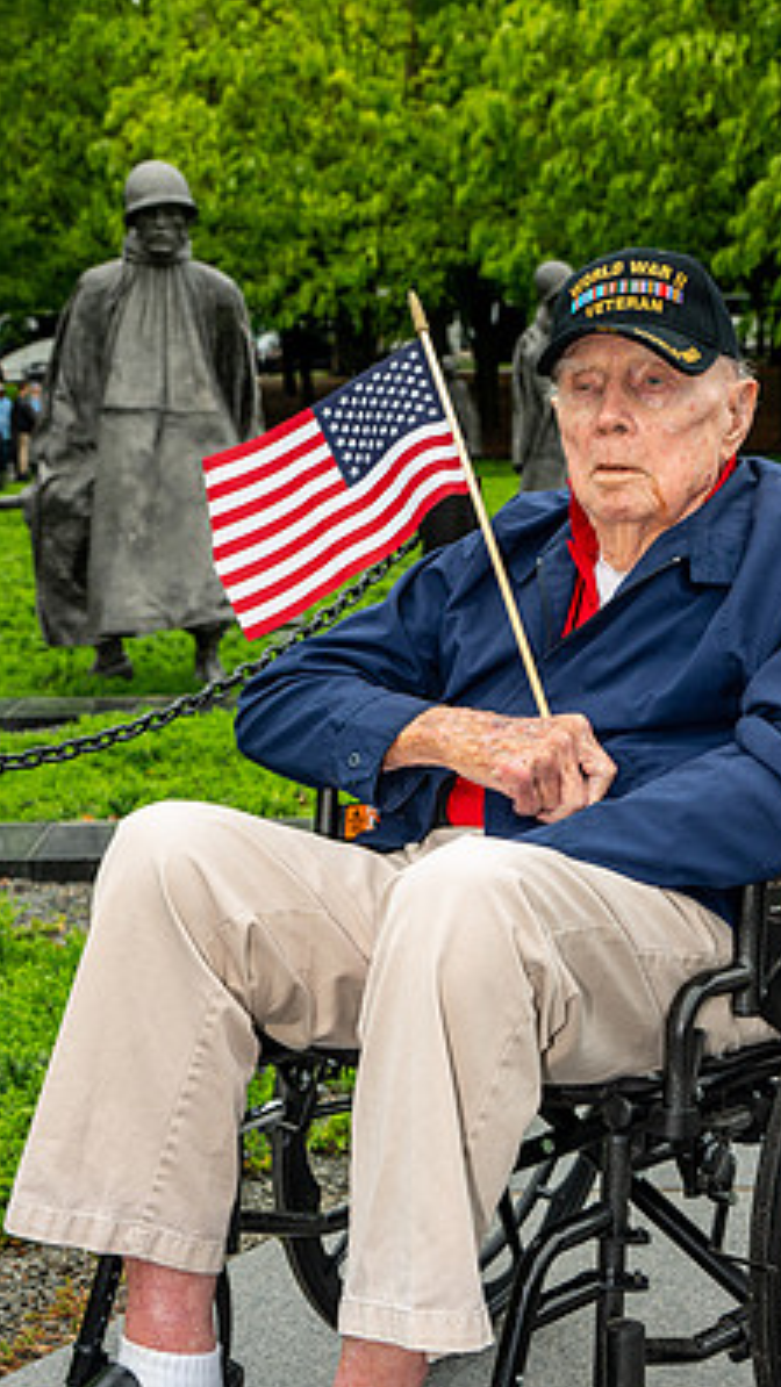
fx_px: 1914
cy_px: 666
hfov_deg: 23.1
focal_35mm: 52
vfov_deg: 39.9
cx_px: 403
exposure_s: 1/640
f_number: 8
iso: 1100
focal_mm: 44
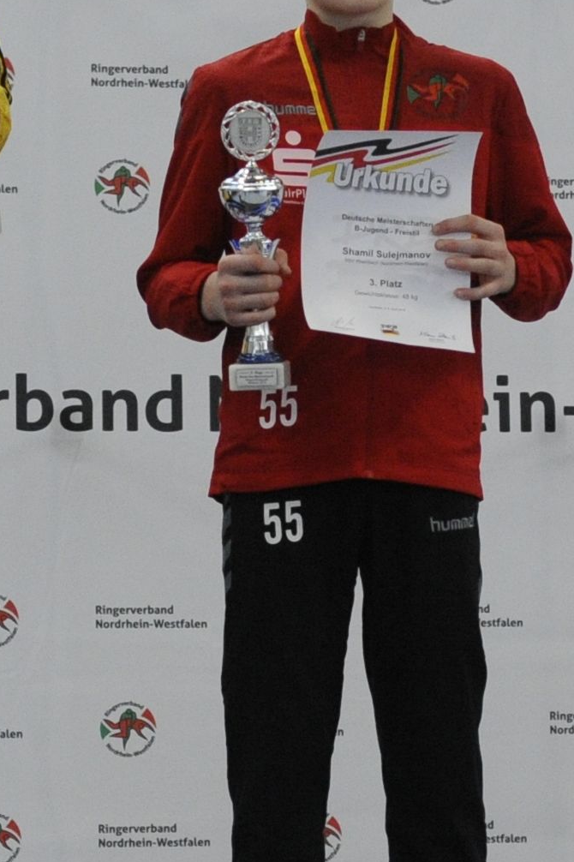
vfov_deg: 11.4
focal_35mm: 180
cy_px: 612
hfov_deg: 7.6
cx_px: 336
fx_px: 4308
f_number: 2.8
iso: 3200
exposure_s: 1/3200
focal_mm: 50
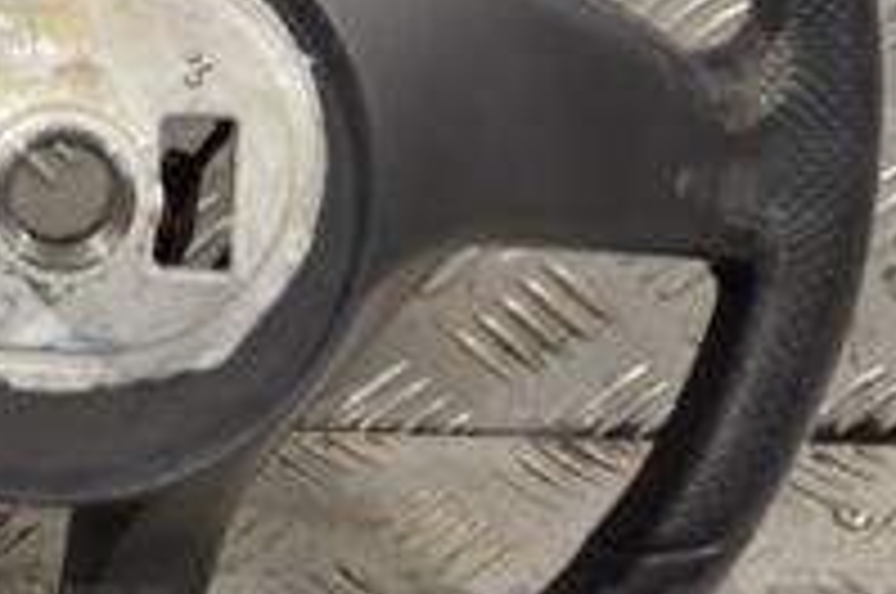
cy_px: 54
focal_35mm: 159
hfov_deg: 12.8
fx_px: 3939
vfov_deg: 8.6
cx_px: -50
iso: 200
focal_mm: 35
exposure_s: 1/30
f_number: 5
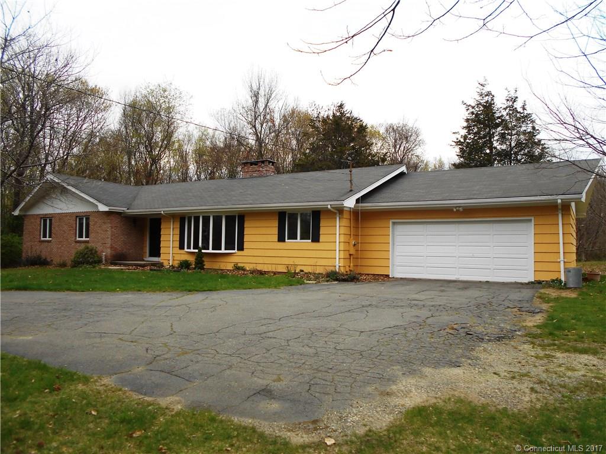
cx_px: 303
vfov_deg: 53.1
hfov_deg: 67.3
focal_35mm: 26
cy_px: 227
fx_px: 455
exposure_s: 1/125
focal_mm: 4.6
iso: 80
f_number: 3.2
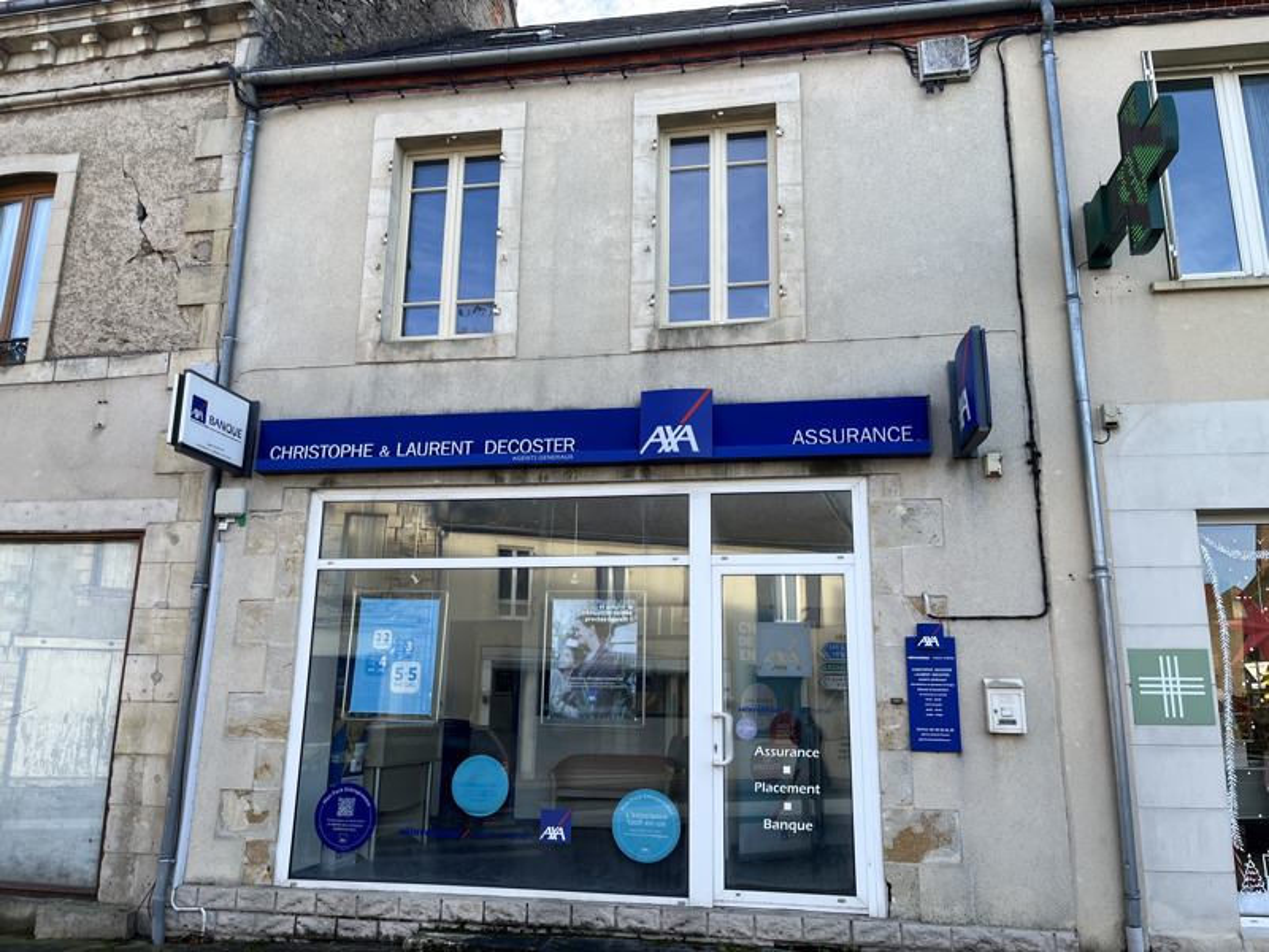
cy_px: 476
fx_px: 953
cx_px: 634
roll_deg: -0.6
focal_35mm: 26
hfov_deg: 67.3
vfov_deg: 53.1
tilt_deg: +12.9
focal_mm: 5.1
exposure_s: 1/635
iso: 50
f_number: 1.6
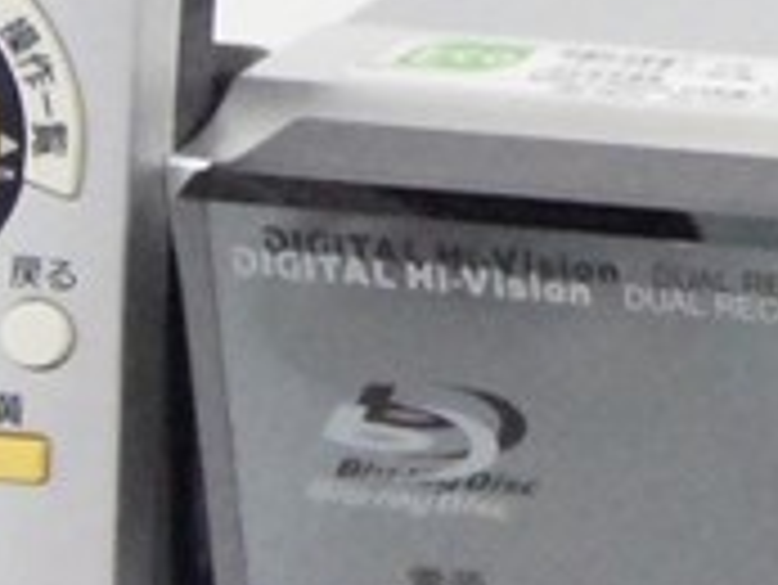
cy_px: 101
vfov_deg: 5.3
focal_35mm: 280
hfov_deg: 6.6
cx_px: 2078
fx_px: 6297
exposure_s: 1/50
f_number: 10
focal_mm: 28
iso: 6400
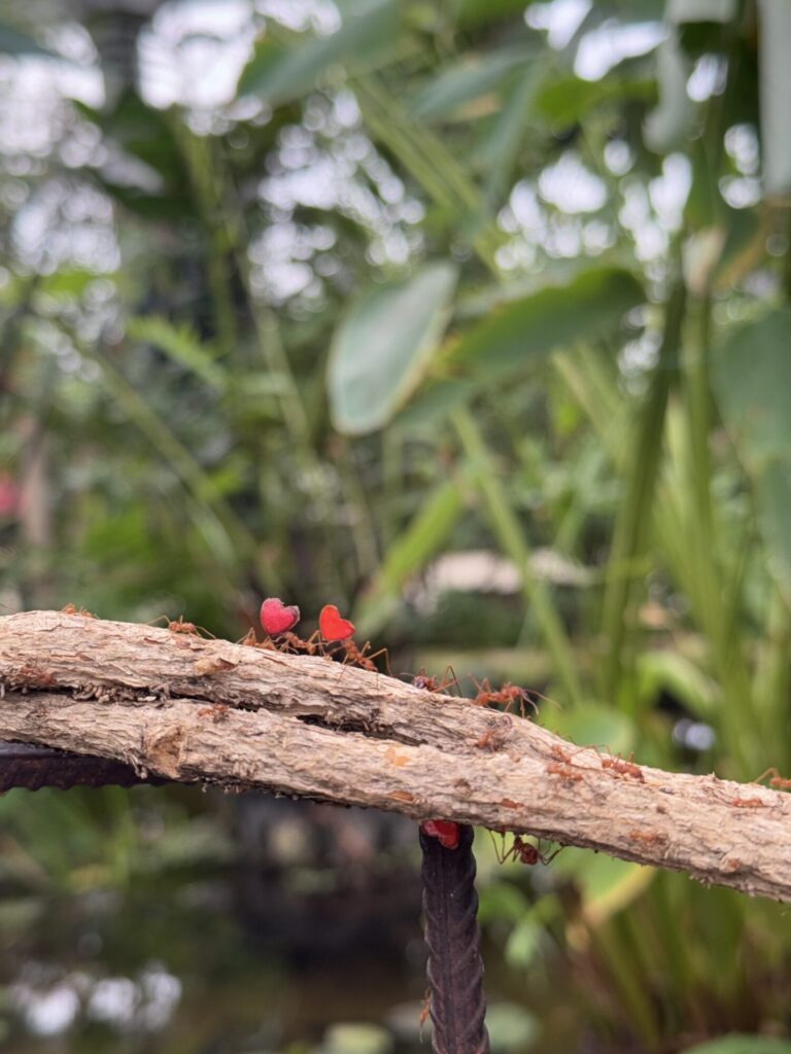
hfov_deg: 30.3
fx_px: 1462
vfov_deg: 39.7
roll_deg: +4.5
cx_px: 396
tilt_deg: -3.8
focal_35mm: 48
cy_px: 527
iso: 100
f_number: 1.78
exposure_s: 1/79
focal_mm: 6.76
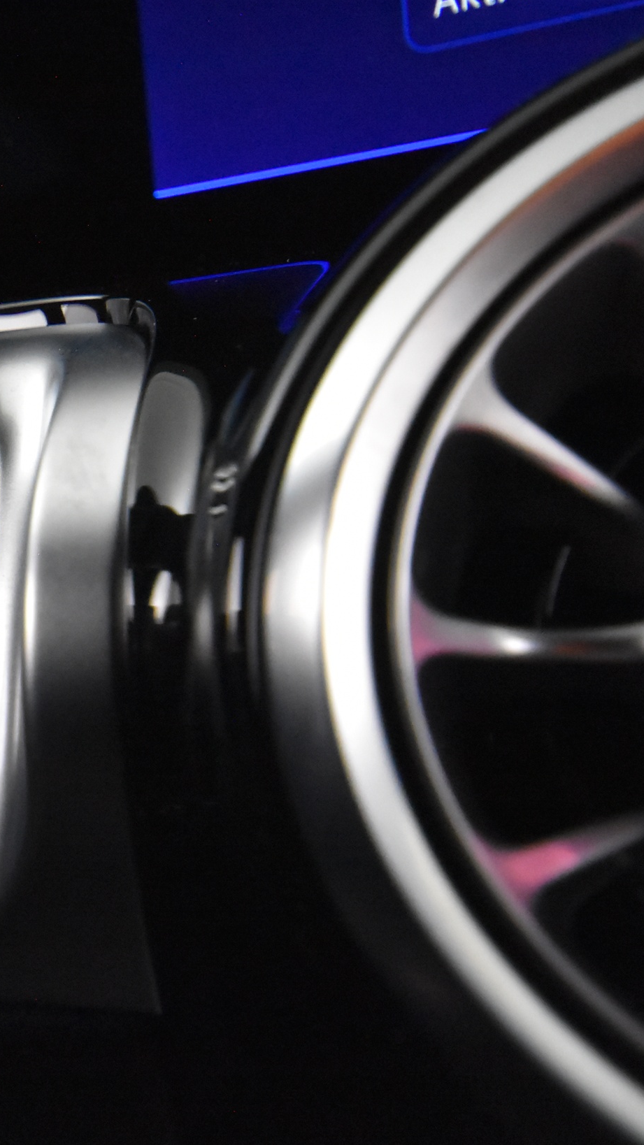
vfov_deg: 42.9
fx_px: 1458
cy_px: 579
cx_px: -196
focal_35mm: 48
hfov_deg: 22.3
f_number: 5.6
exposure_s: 1/60
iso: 7200
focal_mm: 20
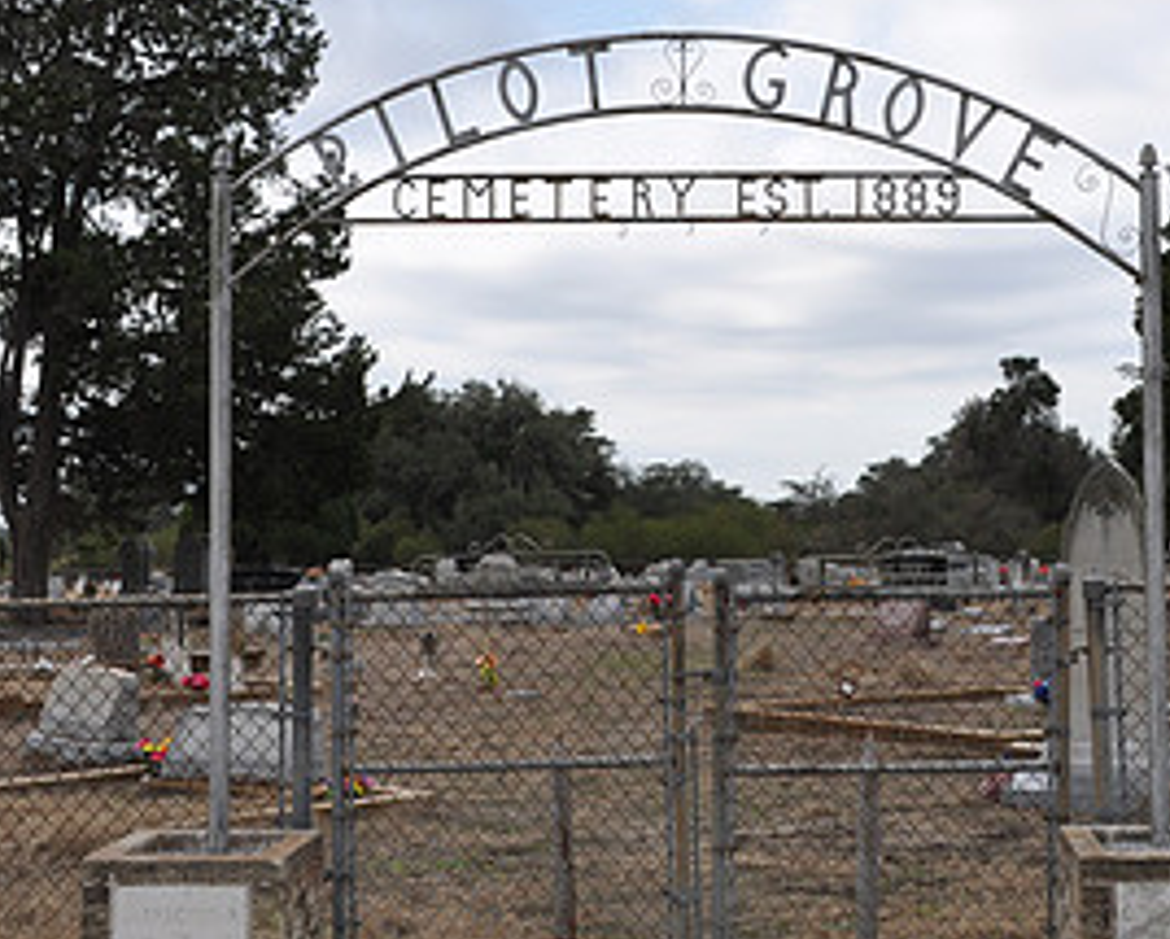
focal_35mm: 79
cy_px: 251
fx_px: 2739
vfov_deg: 19.3
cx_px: 760
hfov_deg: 24.0
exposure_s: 1/125
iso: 200
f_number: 11
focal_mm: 26
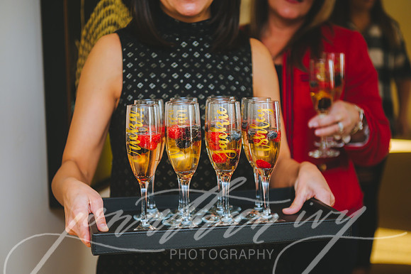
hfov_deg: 28.9
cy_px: 137
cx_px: 206
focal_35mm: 70
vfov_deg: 19.4
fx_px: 799
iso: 400
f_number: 2.8
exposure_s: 1/250
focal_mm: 70
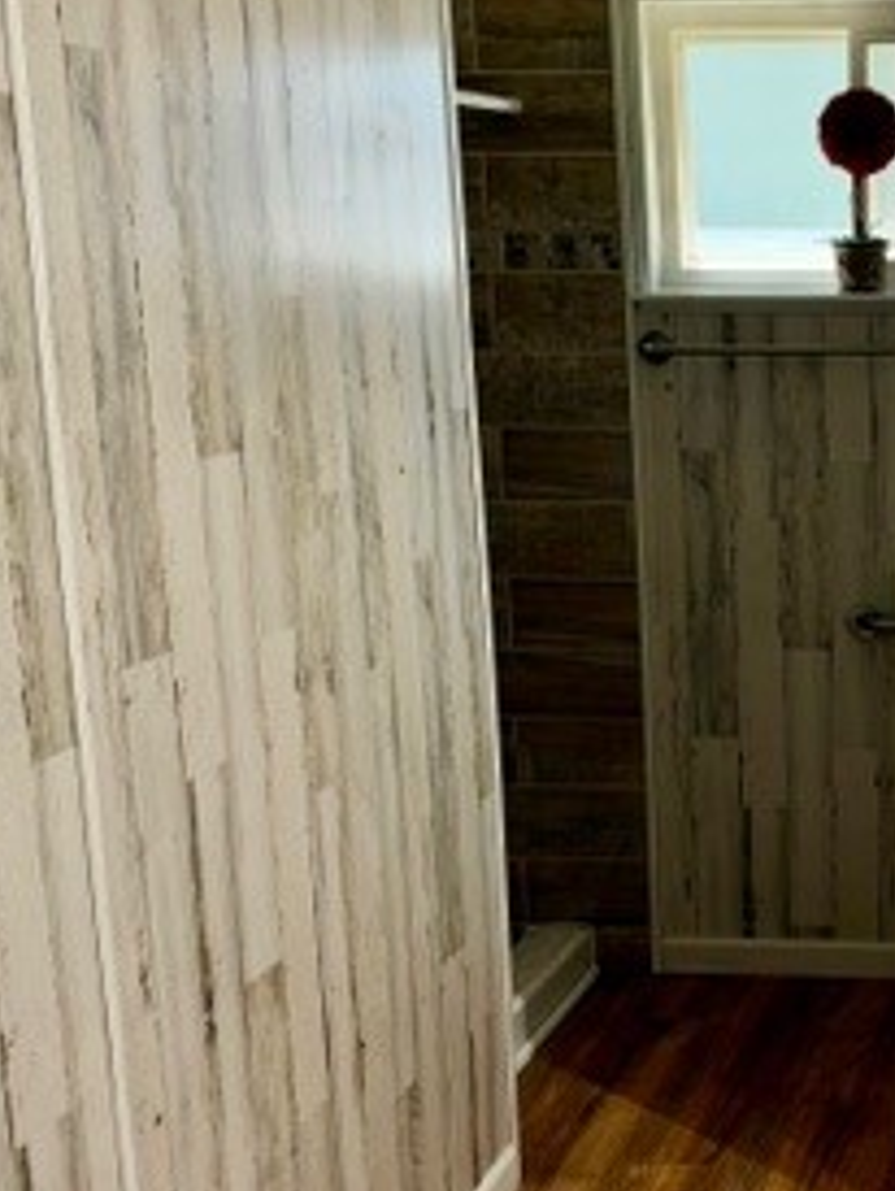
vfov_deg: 34.2
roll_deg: +0.5
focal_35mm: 56
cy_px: 717
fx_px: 1928
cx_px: 947
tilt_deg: -11.1
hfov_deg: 24.6
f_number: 1.8
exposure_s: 1/120
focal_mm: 6.93
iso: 80
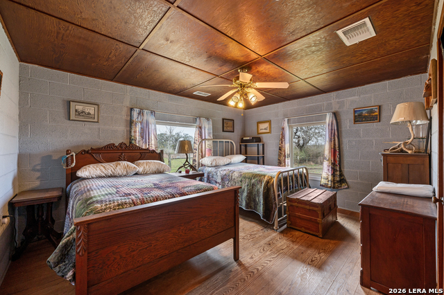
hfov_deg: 104.3
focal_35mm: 14
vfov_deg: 81.1
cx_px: 222
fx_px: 173
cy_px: 148
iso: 250
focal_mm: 14
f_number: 9
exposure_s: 1/25
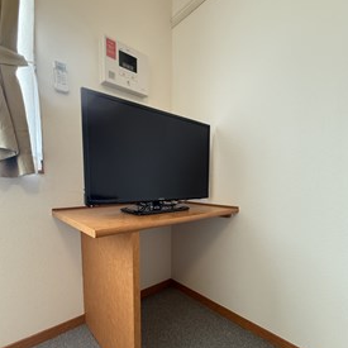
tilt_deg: -7.2
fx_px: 205
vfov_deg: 79.8
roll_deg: -0.7
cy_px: 208
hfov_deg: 80.7
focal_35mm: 18
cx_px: 167
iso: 250
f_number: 2.2
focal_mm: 2.22
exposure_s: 1/50
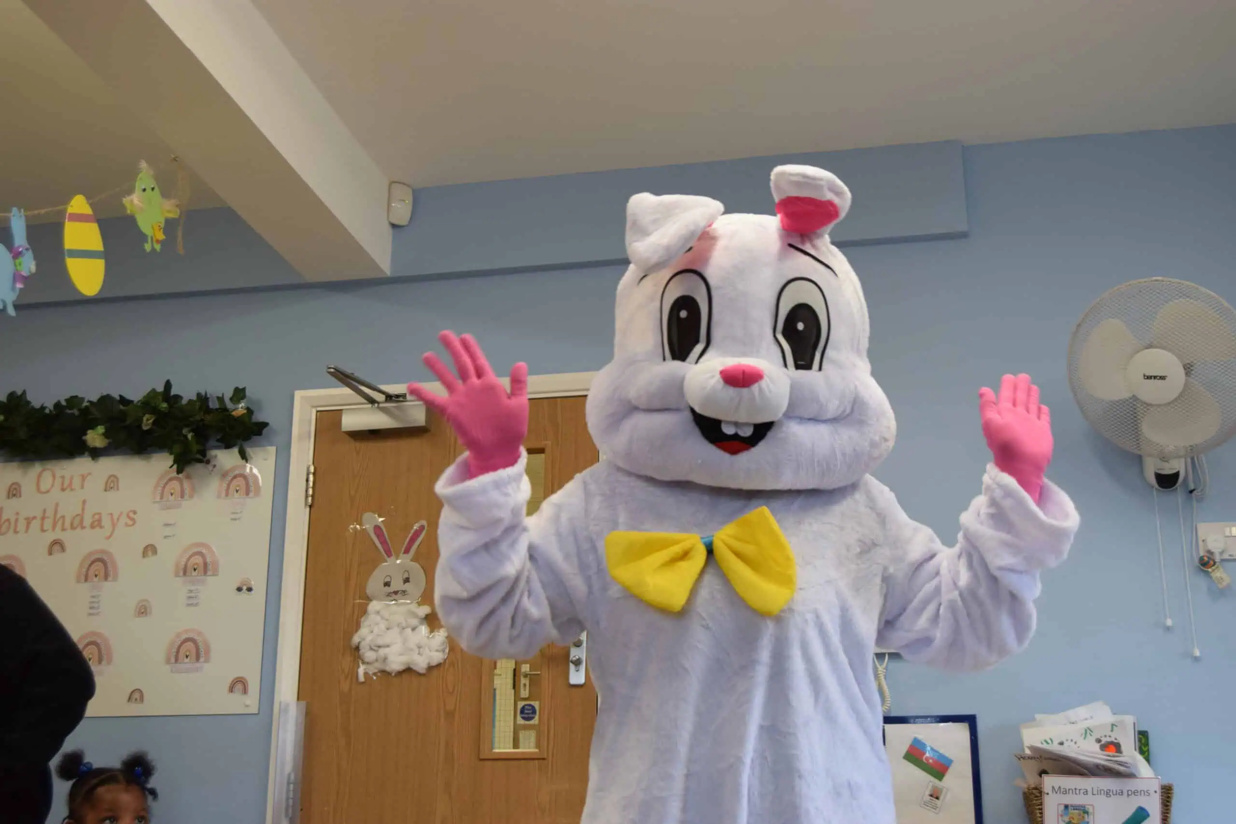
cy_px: 412
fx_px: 1442
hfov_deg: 46.4
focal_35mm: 42
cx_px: 618
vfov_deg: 31.9
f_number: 5
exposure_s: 1/125
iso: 800
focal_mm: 28
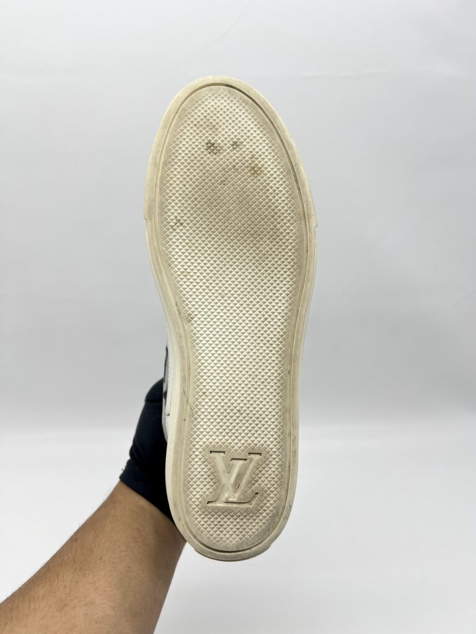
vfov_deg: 67.3
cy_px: 317
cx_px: 238
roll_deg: +1.2
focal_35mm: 26
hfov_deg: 53.1
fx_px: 477
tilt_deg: -23.3
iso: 40
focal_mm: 5.7
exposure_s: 1/177
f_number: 1.5
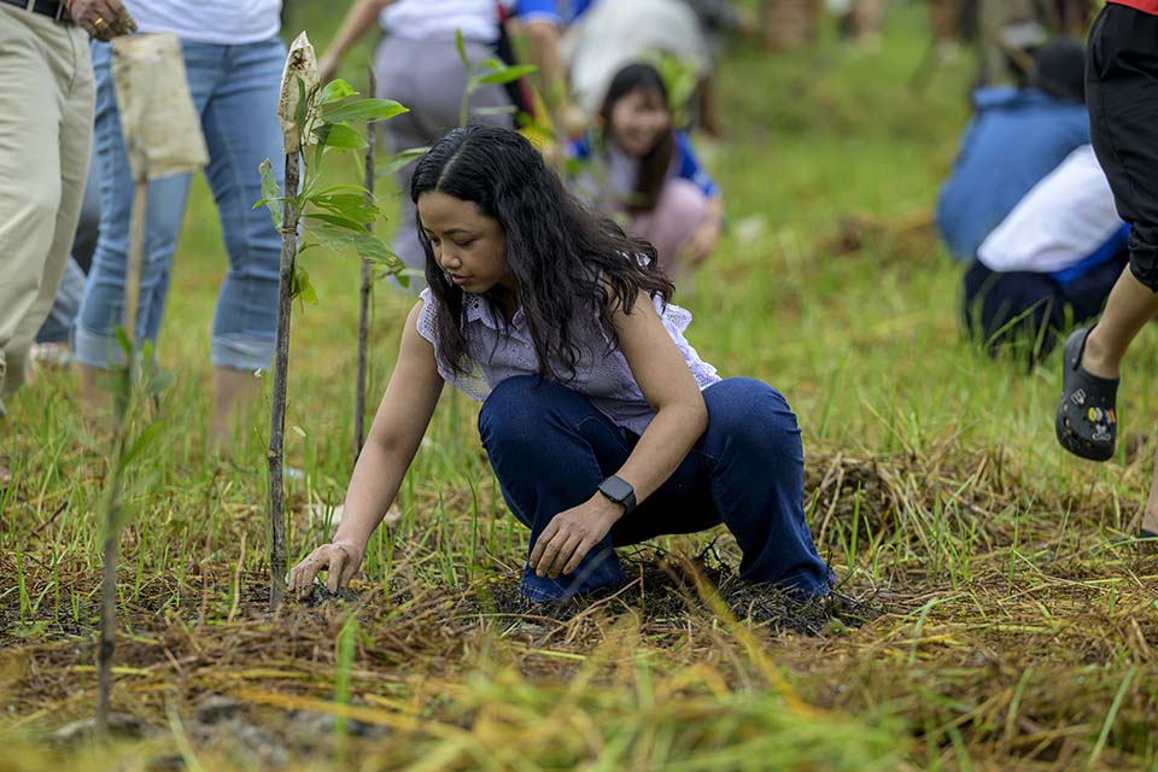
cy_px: 386
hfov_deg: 10.3
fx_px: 6433
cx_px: 579
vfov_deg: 6.9
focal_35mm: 200
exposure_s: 1/1600
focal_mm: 200
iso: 360
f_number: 4
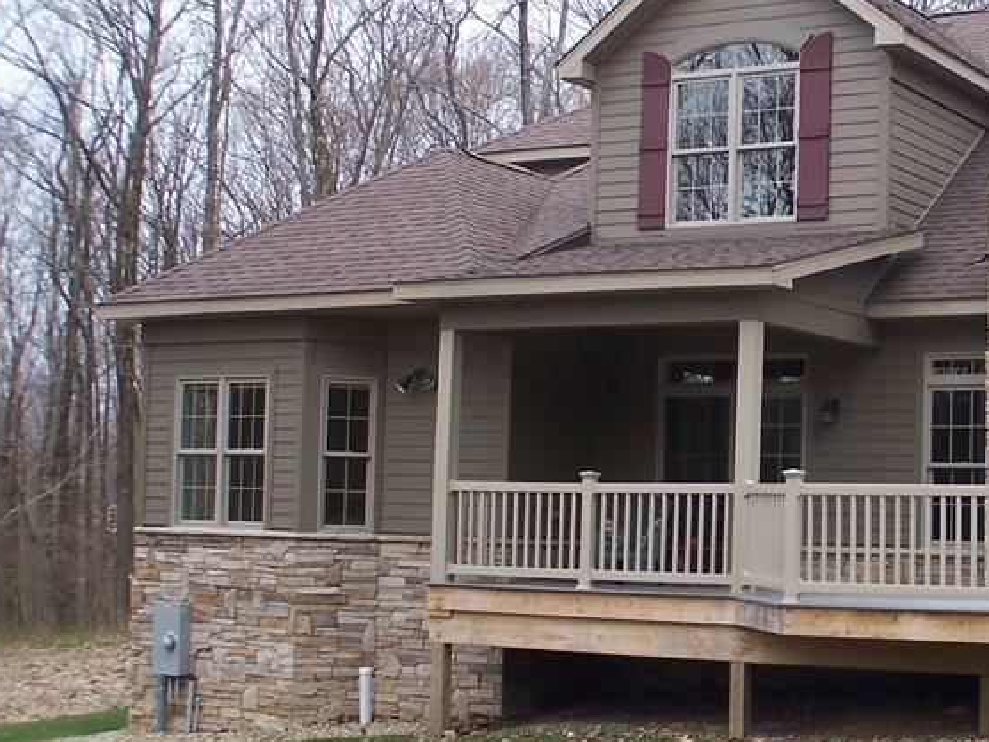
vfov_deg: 15.7
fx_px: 2686
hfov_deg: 20.5
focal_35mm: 94
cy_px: 365
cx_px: 857
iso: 80
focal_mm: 8.5
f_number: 3
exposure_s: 1/125
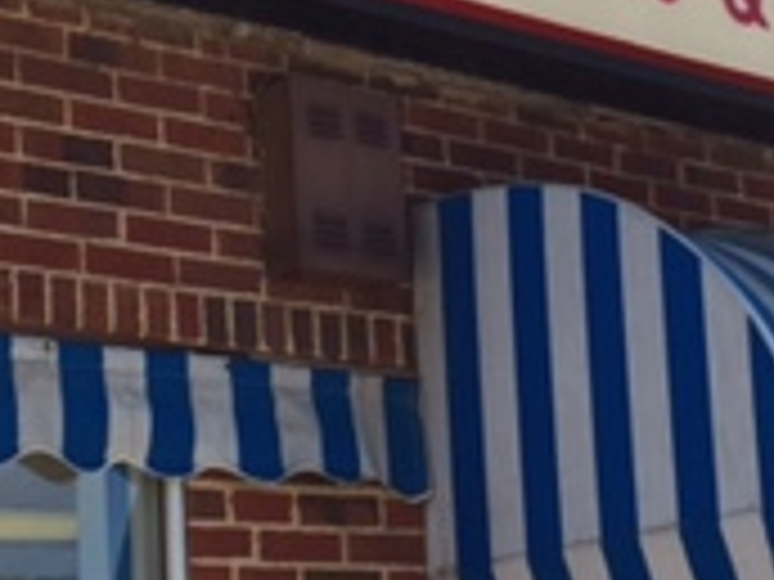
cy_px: 166
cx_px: 490
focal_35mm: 108
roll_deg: +4.1
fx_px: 2415
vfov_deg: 13.7
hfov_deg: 18.2
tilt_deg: +17.2
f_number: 2.2
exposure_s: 1/638
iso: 32
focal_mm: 4.15
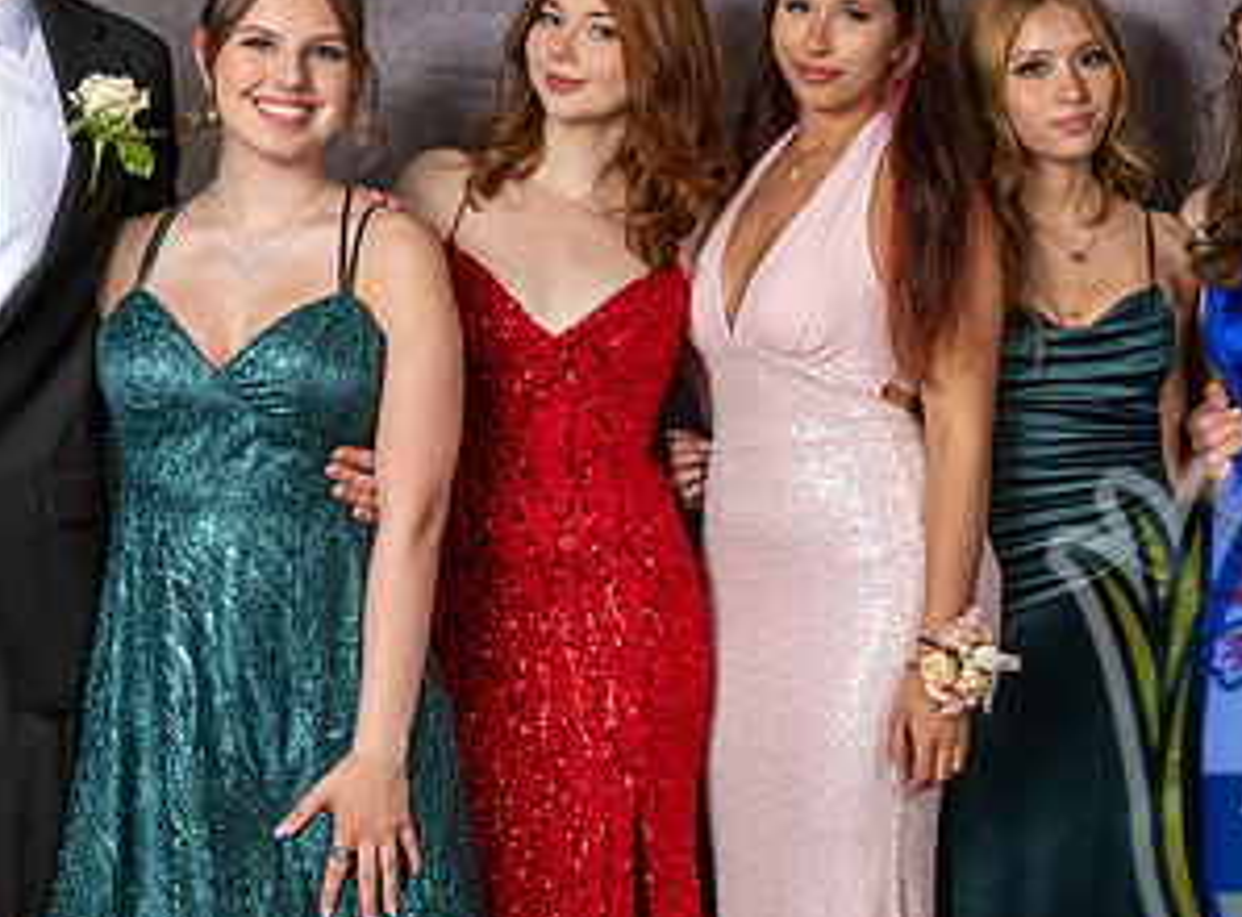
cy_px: 355
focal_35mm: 78
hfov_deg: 25.0
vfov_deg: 18.7
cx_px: 848
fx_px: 2783
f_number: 4.5
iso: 50
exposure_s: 1/400
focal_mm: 36
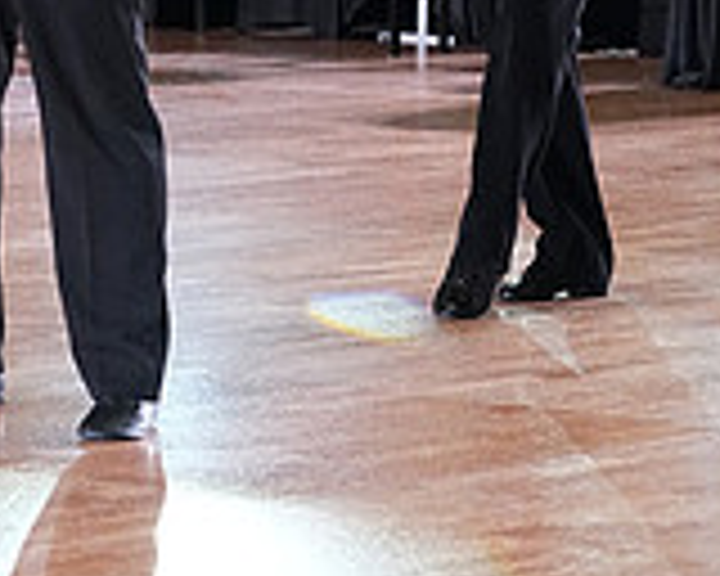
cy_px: -508
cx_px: 101
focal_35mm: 238
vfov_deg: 6.3
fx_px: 5072
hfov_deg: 8.1
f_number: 5
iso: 6400
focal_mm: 70
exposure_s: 1/400
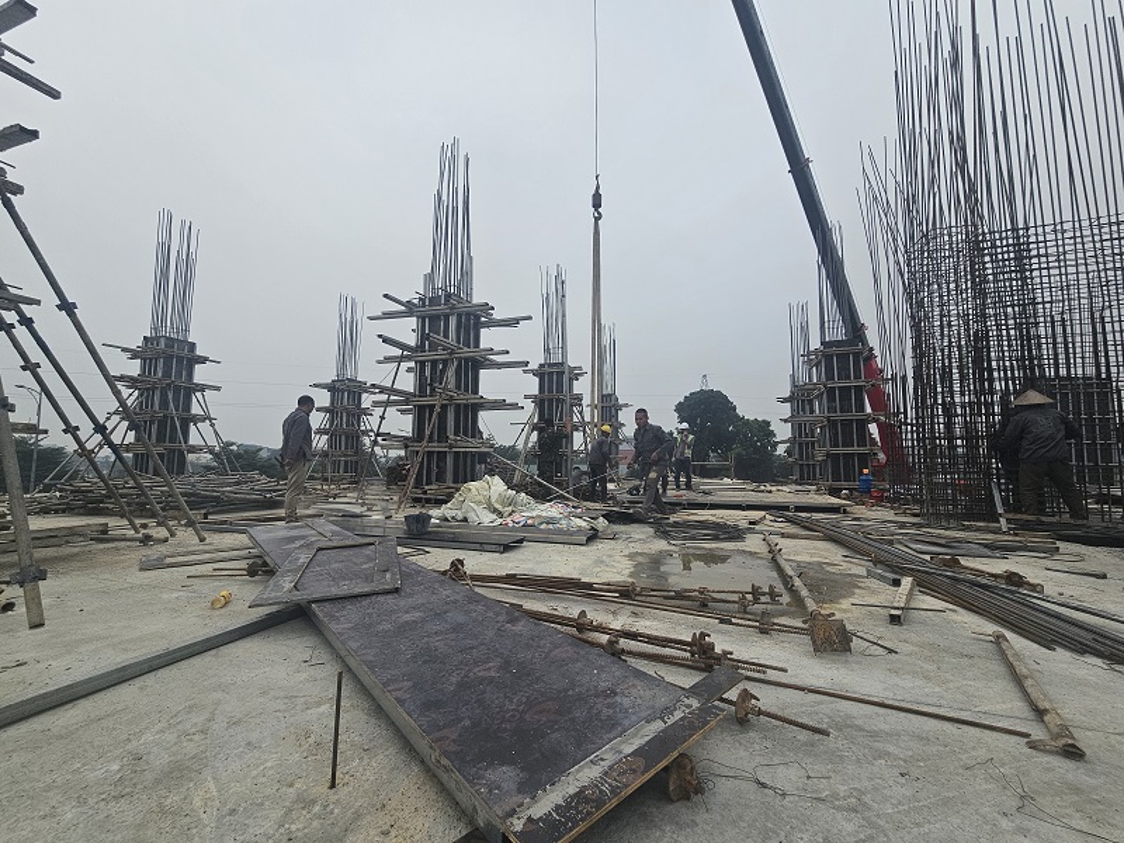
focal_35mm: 13
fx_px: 422
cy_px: 422
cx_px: 562
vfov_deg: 89.9
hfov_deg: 106.2
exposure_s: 1/1497
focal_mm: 2.2
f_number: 2.2
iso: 50
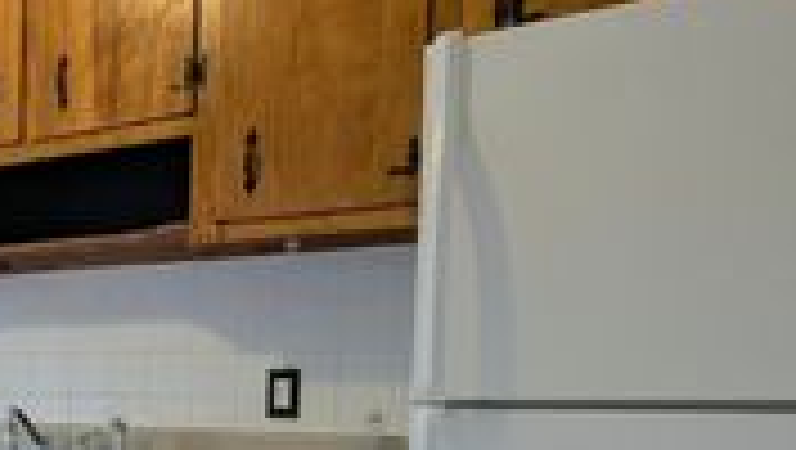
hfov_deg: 39.2
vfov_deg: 28.2
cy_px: 441
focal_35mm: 40
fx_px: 845
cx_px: -121
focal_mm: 1.95
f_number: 2.2
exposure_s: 1/24
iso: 64
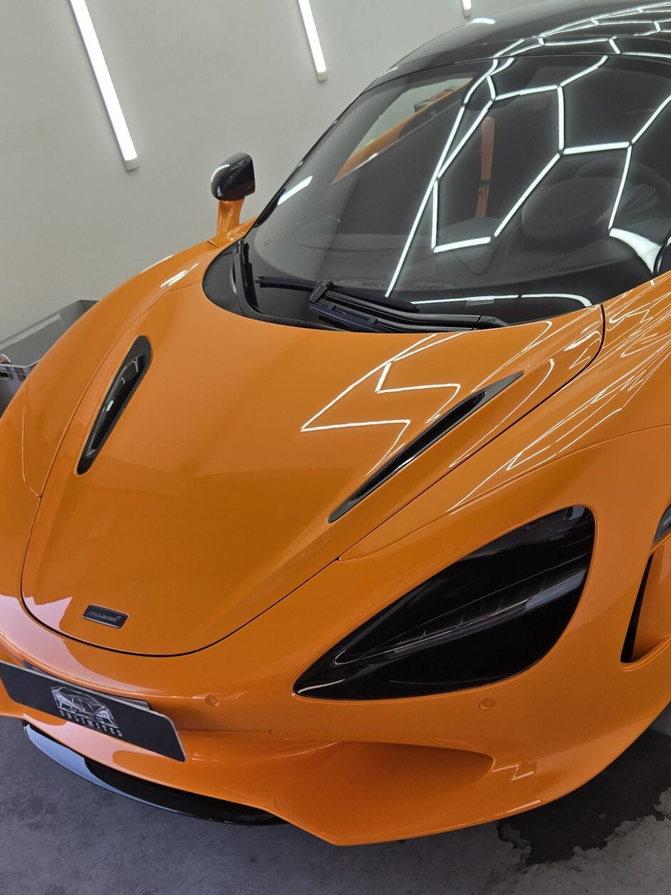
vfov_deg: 40.4
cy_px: 394
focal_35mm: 47
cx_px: 473
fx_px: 1215
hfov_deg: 30.5
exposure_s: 1/823
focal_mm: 5.4
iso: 80
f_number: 1.8
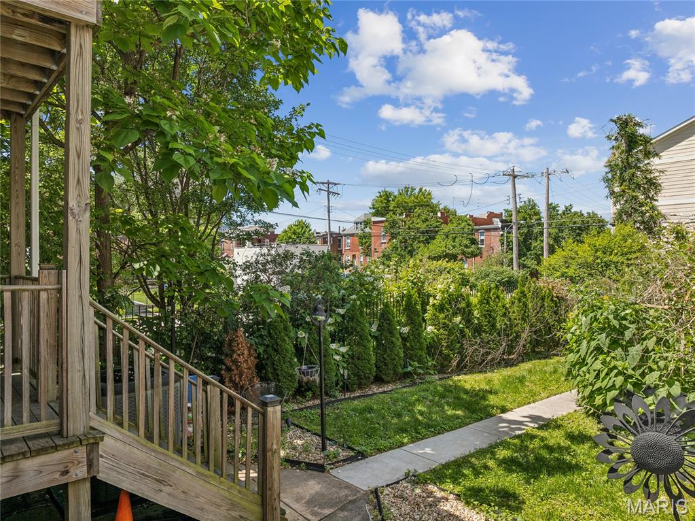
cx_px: 348
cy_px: 260
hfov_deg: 71.6
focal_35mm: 24
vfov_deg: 56.8
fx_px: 482
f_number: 2.8
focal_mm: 12.3
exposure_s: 1/25
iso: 120
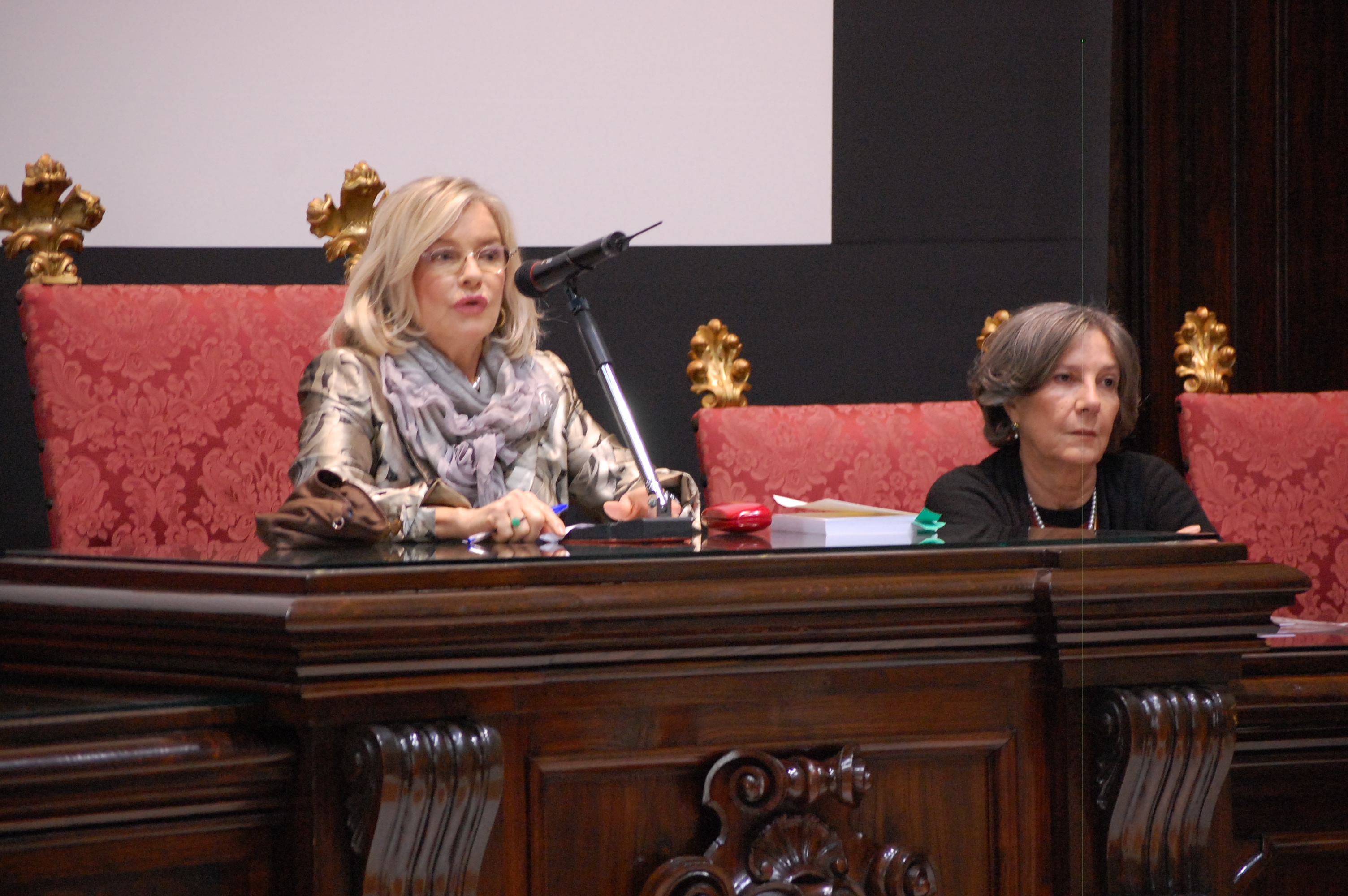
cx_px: 674
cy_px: 448
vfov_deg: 9.9
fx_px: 5163
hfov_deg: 14.9
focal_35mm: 138
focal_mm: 92
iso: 1600
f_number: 4.5
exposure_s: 1/25
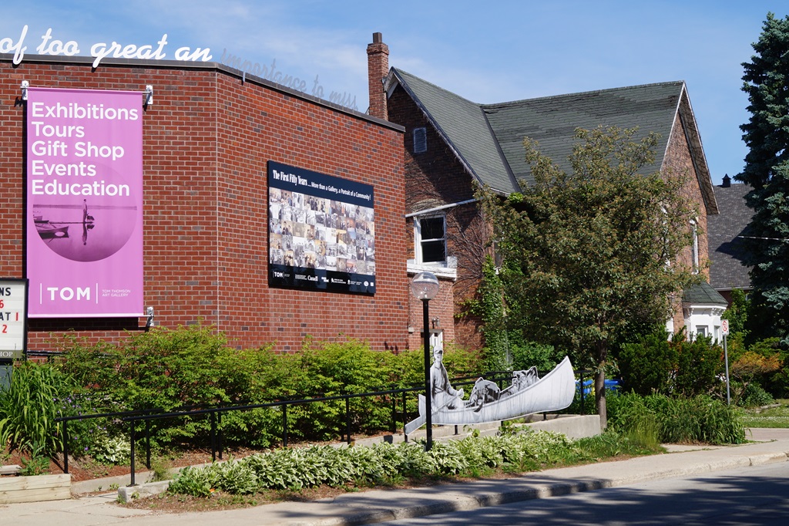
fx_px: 1150
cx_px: 394
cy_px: 263
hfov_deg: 37.9
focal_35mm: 52
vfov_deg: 25.7
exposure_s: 1/160
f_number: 11
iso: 100
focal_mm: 35
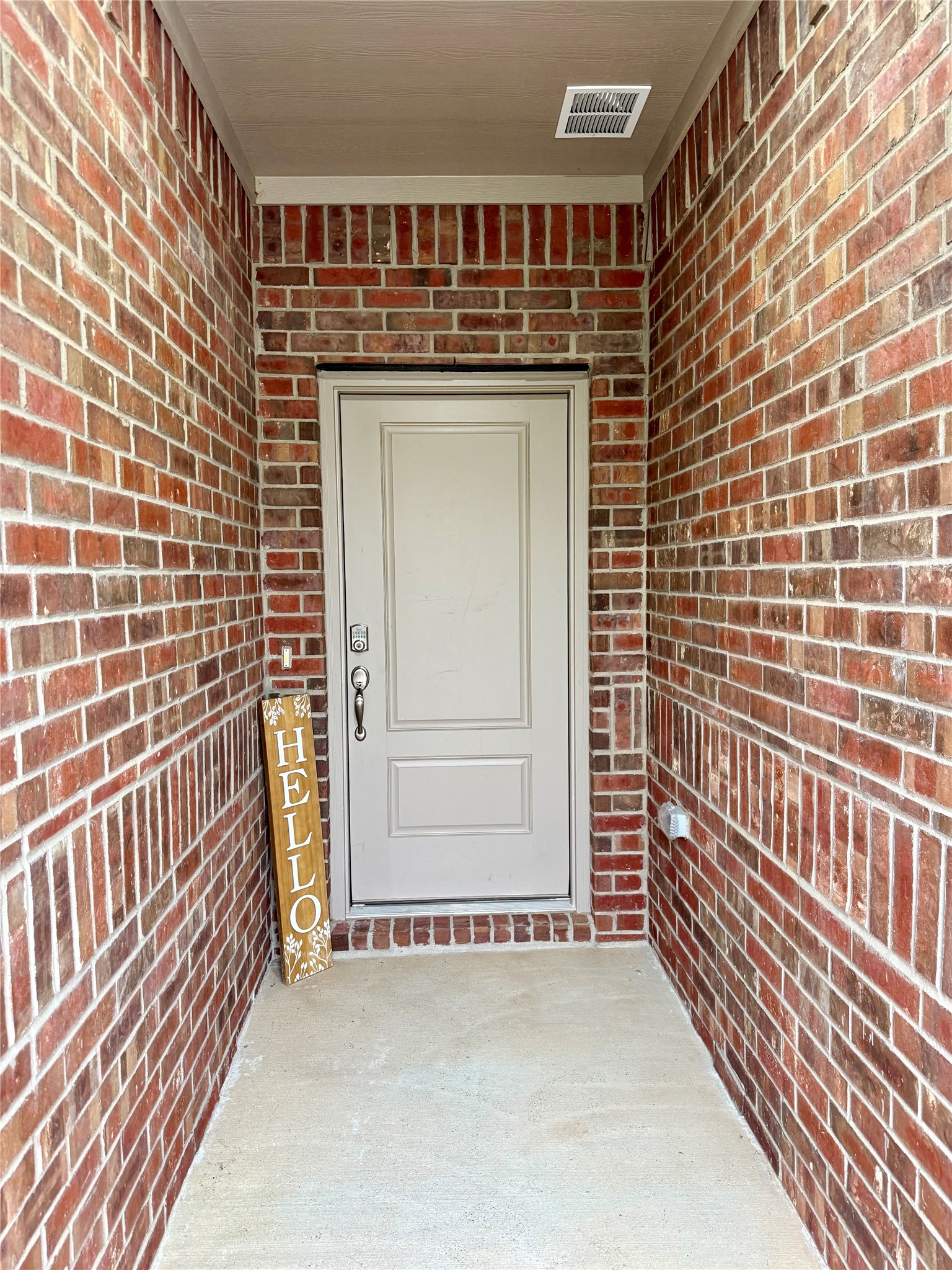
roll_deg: +0.6
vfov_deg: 71.6
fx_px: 880
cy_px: 635
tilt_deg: -4.5
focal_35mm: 24
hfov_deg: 56.8
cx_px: 476
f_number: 1.78
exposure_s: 1/60
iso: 250
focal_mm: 6.76
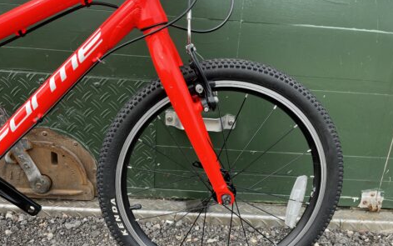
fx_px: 300
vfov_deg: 44.4
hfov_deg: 66.5
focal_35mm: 28
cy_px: 145
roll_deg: -2.3
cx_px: 196
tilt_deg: -19.4
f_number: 1.6
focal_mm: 5.1
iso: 50
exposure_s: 1/457
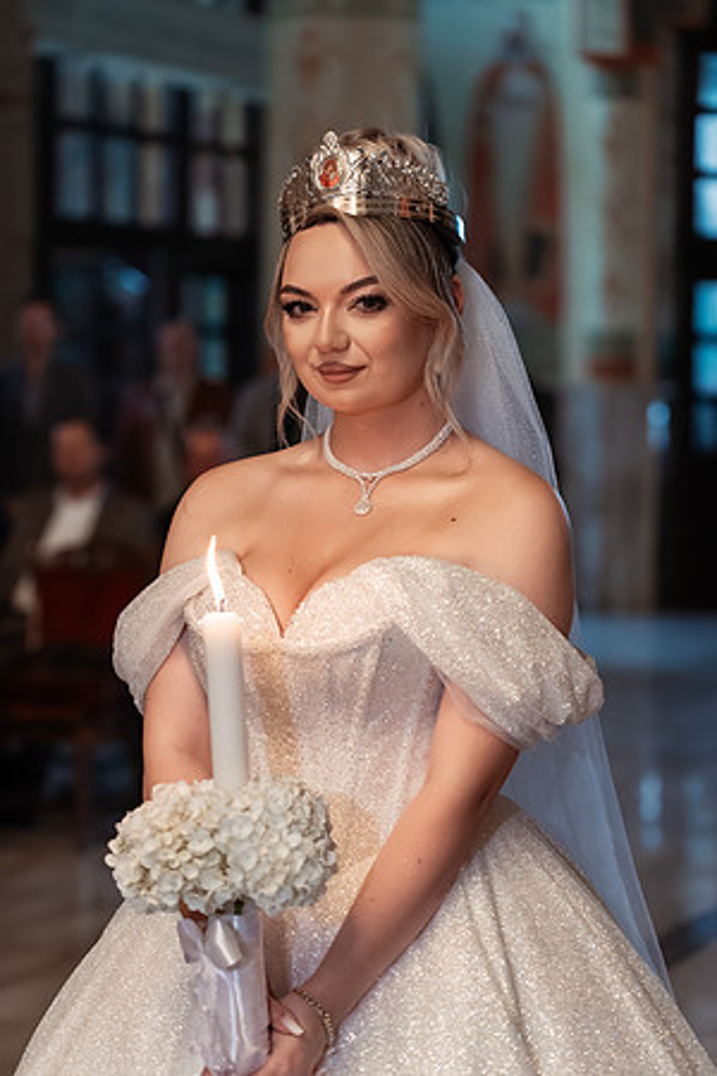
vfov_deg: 22.6
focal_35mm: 90
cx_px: 358
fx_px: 2689
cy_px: 538
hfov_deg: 15.2
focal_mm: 90
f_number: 3.5
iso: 3200
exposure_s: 1/250
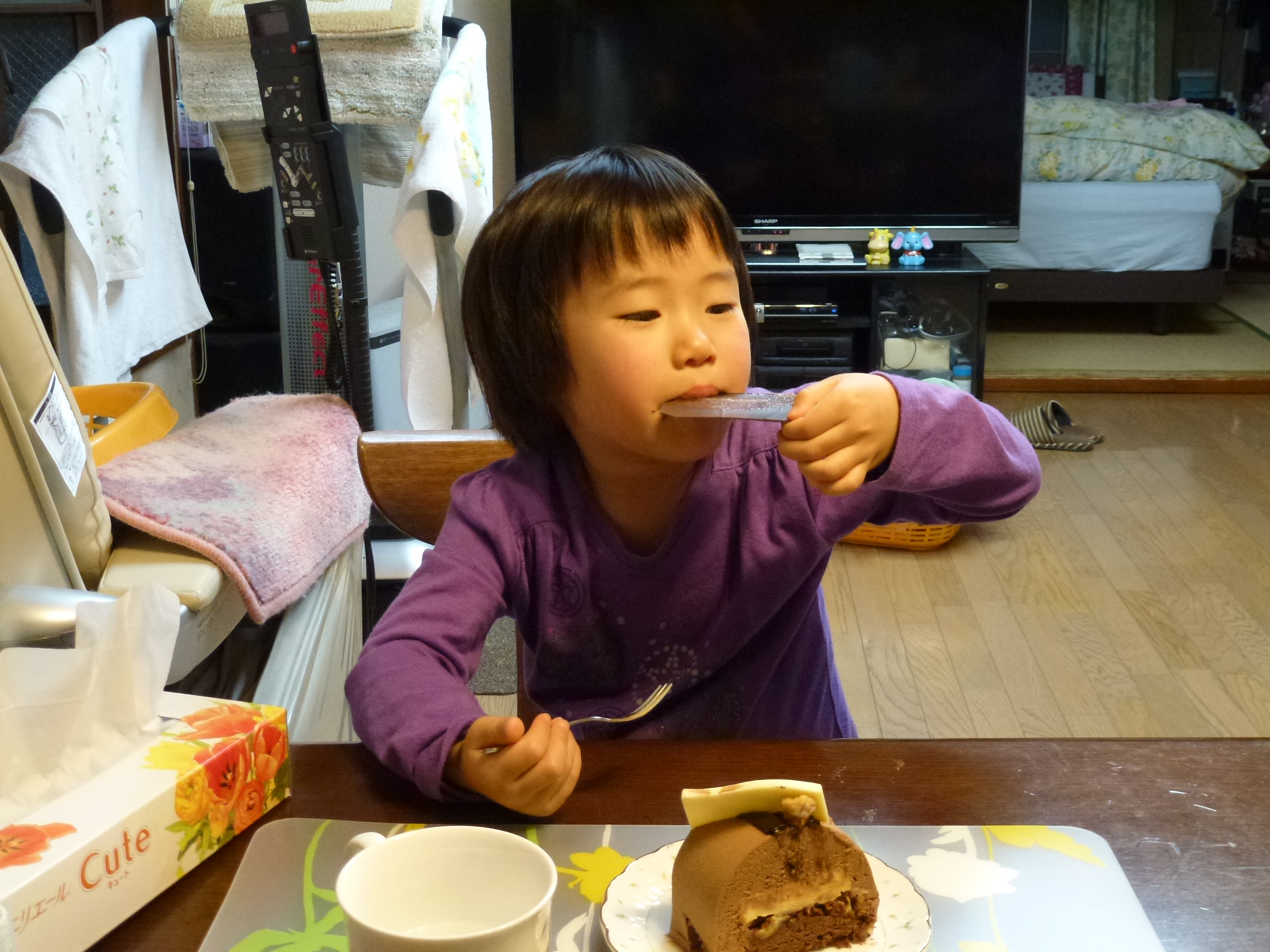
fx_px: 1504
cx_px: 635
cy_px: 476
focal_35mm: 41
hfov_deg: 45.8
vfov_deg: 35.1
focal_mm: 7.4
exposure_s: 1/15
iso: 400
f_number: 3.9
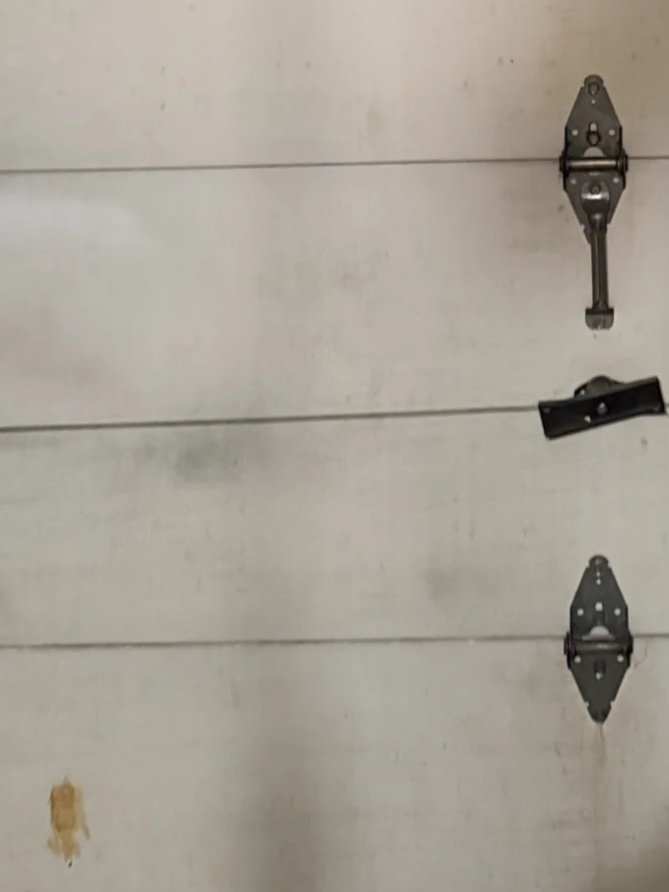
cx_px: 648
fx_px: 1752
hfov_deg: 21.0
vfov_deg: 24.1
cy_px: -345
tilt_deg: -0.8
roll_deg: +0.4
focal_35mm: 68
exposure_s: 1/40
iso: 1000
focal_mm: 6.76
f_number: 1.78
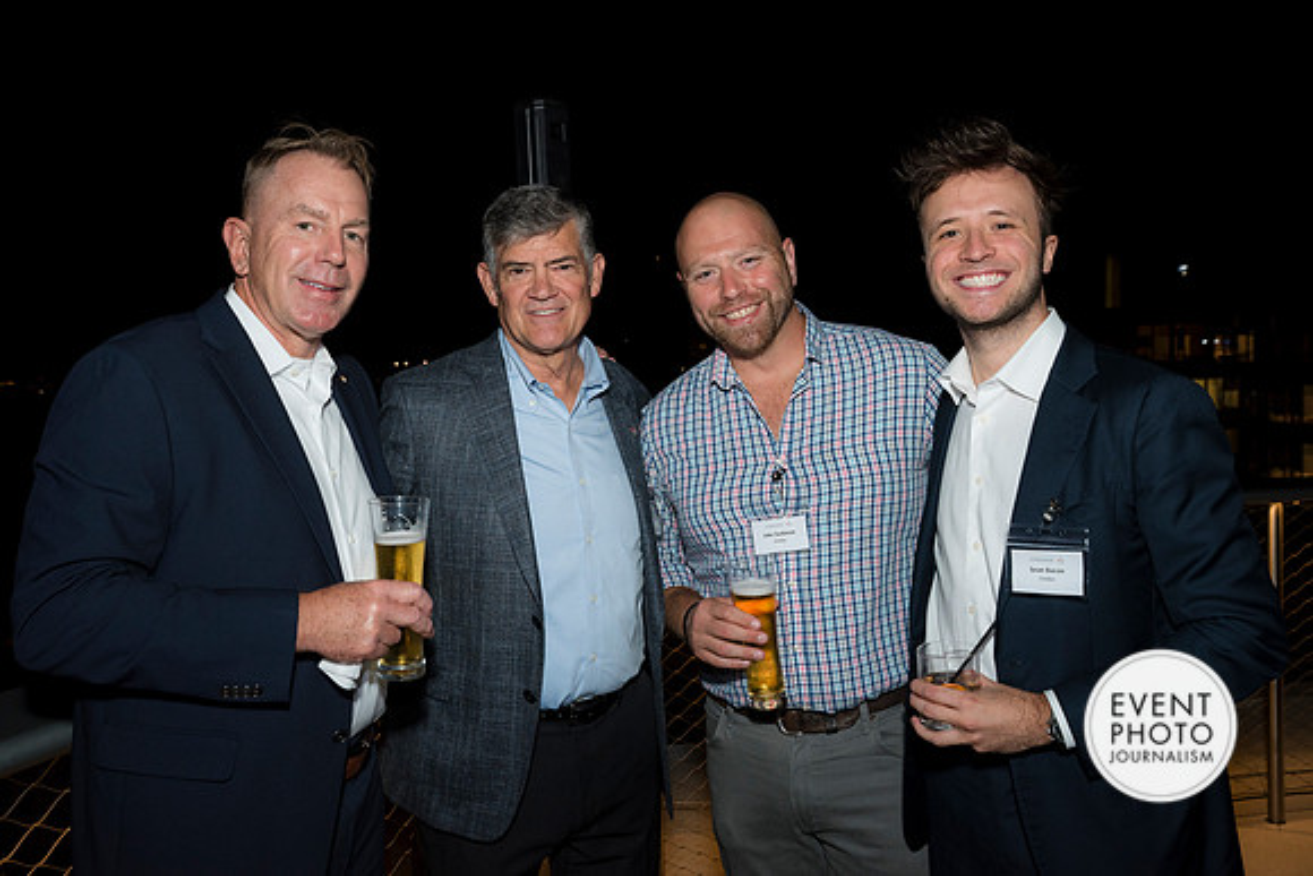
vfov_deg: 41.1
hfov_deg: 58.7
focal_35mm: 32
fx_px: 1167
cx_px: 656
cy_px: 438
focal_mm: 32
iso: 800
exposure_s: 1/125
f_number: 5.6
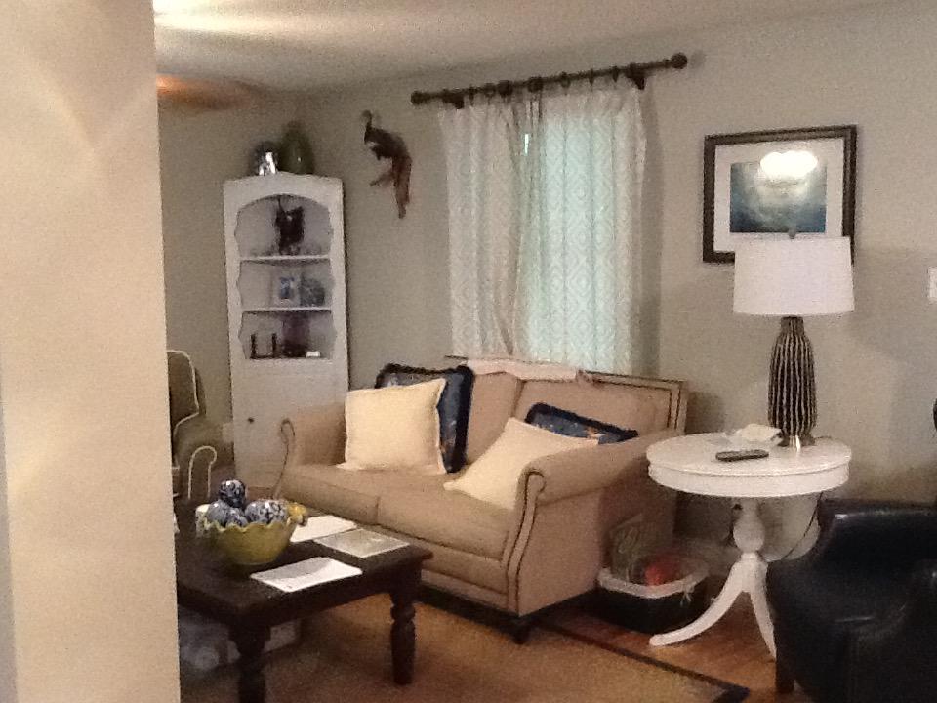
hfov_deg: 42.9
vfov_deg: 32.9
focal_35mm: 44
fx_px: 1191
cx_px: 468
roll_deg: +2.4
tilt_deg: -7.8
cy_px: 352
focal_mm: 2.03
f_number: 2.4
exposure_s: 1/17
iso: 320
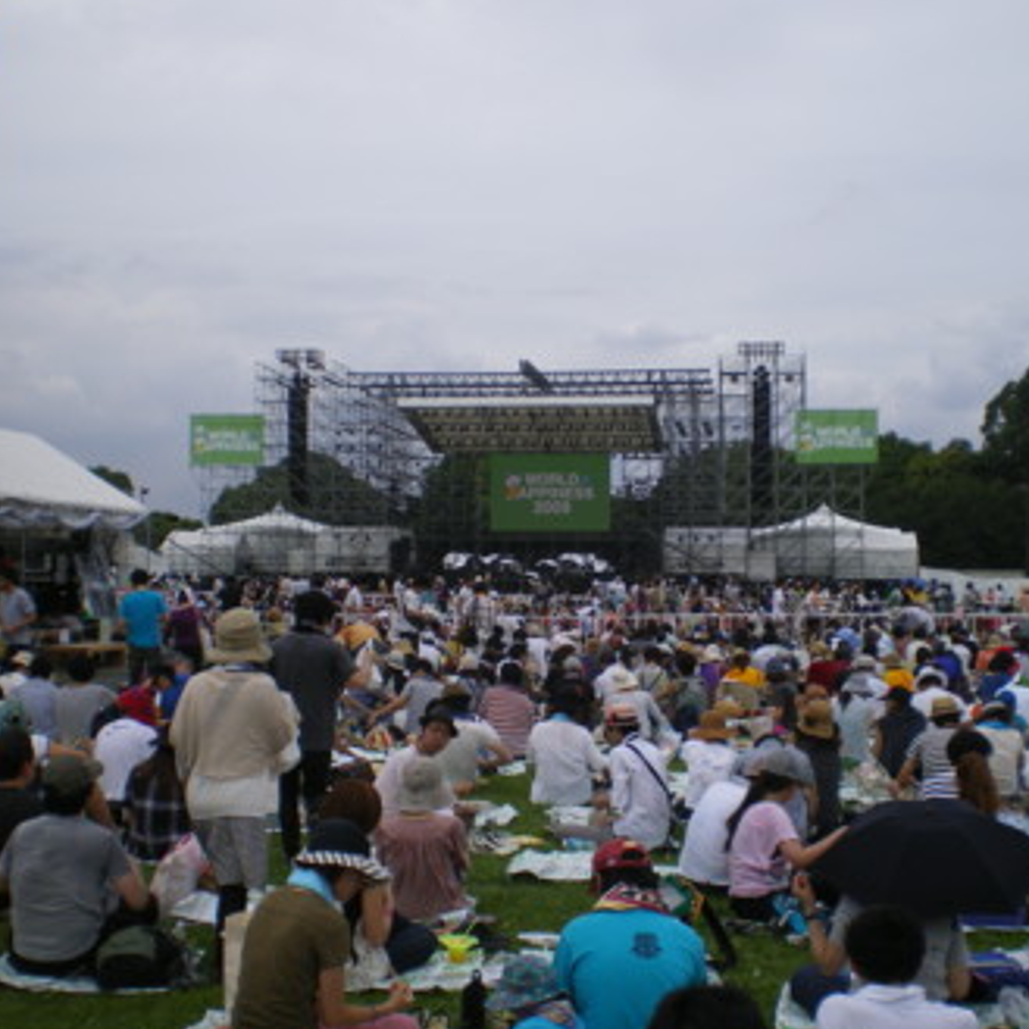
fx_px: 1547
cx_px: 529
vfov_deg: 36.8
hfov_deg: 36.8
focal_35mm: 46
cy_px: 504
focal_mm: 6.3
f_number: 4.6
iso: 64
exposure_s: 1/640
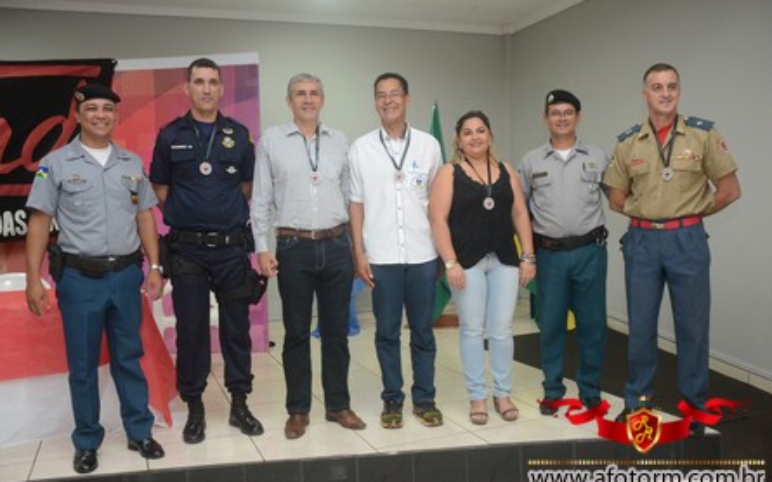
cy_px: 248
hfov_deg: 56.7
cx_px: 383
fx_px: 715
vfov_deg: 37.3
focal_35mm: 34
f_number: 3.8
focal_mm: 22
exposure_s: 1/125
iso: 1600
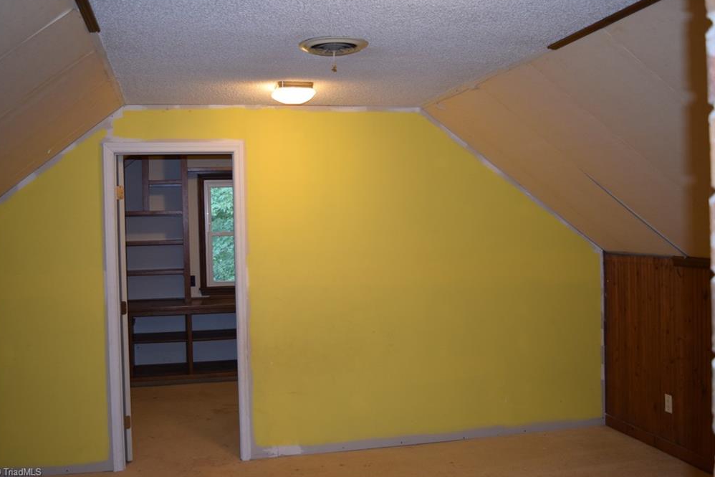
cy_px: 234
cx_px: 360
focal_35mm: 40
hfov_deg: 48.5
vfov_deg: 33.4
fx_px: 794
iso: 800
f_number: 4
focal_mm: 26
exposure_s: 1/60
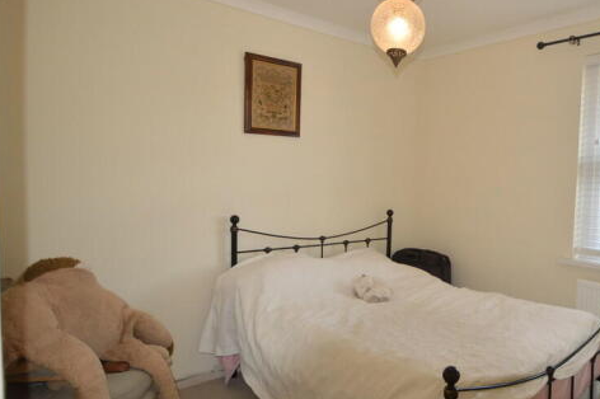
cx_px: 404
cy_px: 210
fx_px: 416
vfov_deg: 51.2
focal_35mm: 25
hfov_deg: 69.3
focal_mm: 12
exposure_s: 1/125
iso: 320
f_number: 4
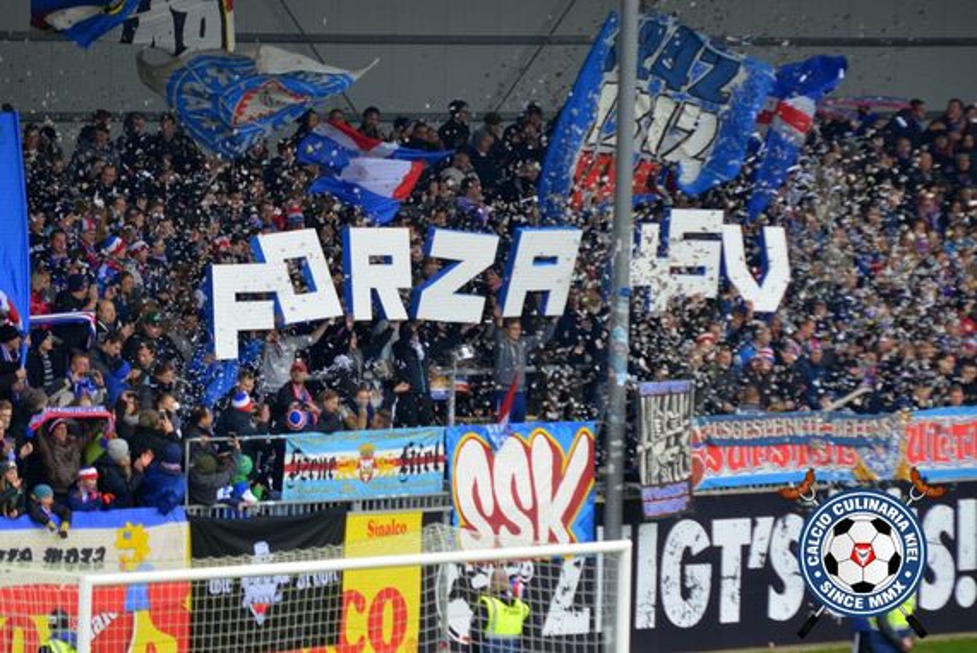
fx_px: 6925
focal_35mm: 255
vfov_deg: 5.4
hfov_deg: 8.1
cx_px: 488
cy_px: 326
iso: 800
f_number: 2.8
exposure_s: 1/640
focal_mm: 170
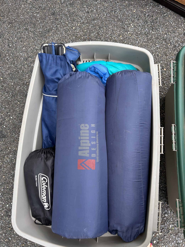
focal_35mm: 26
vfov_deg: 67.3
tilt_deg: -76.8
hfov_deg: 53.1
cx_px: 92
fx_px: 185
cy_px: 124
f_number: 1.5
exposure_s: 1/121
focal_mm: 5.7
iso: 50
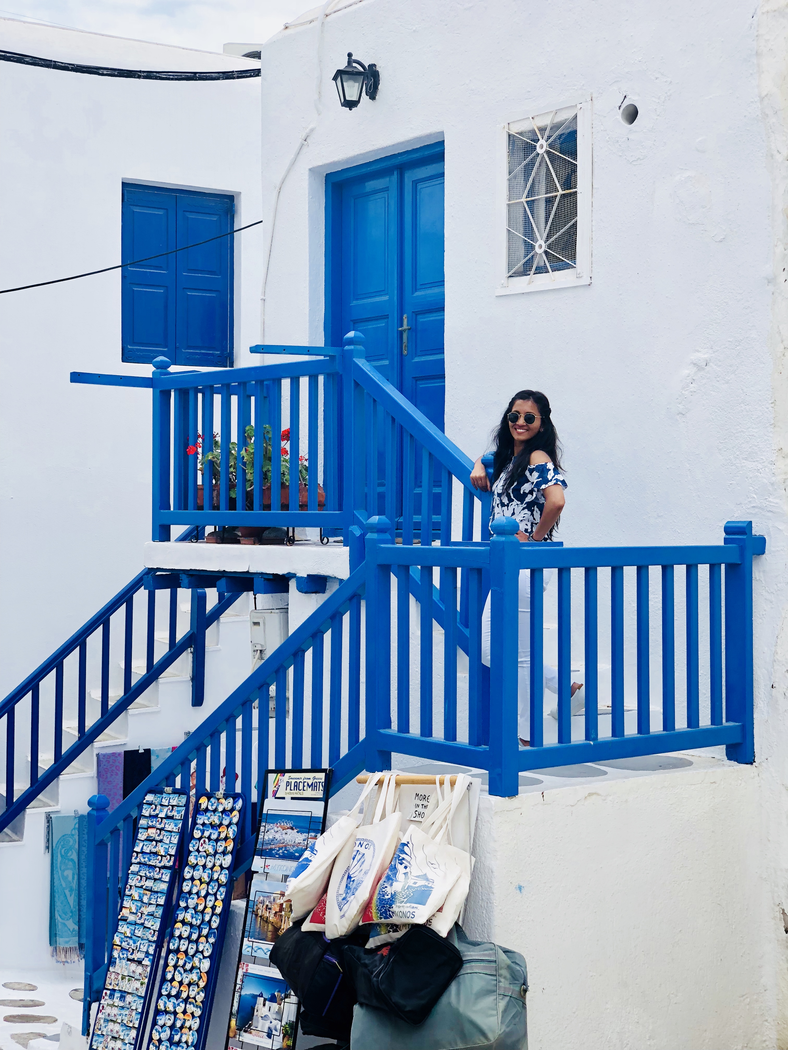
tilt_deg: -0.7
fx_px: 1578
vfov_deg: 36.8
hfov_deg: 28.0
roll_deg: -0.2
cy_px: 525
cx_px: 394
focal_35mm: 52
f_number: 2.4
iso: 16
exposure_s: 1/564
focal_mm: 6
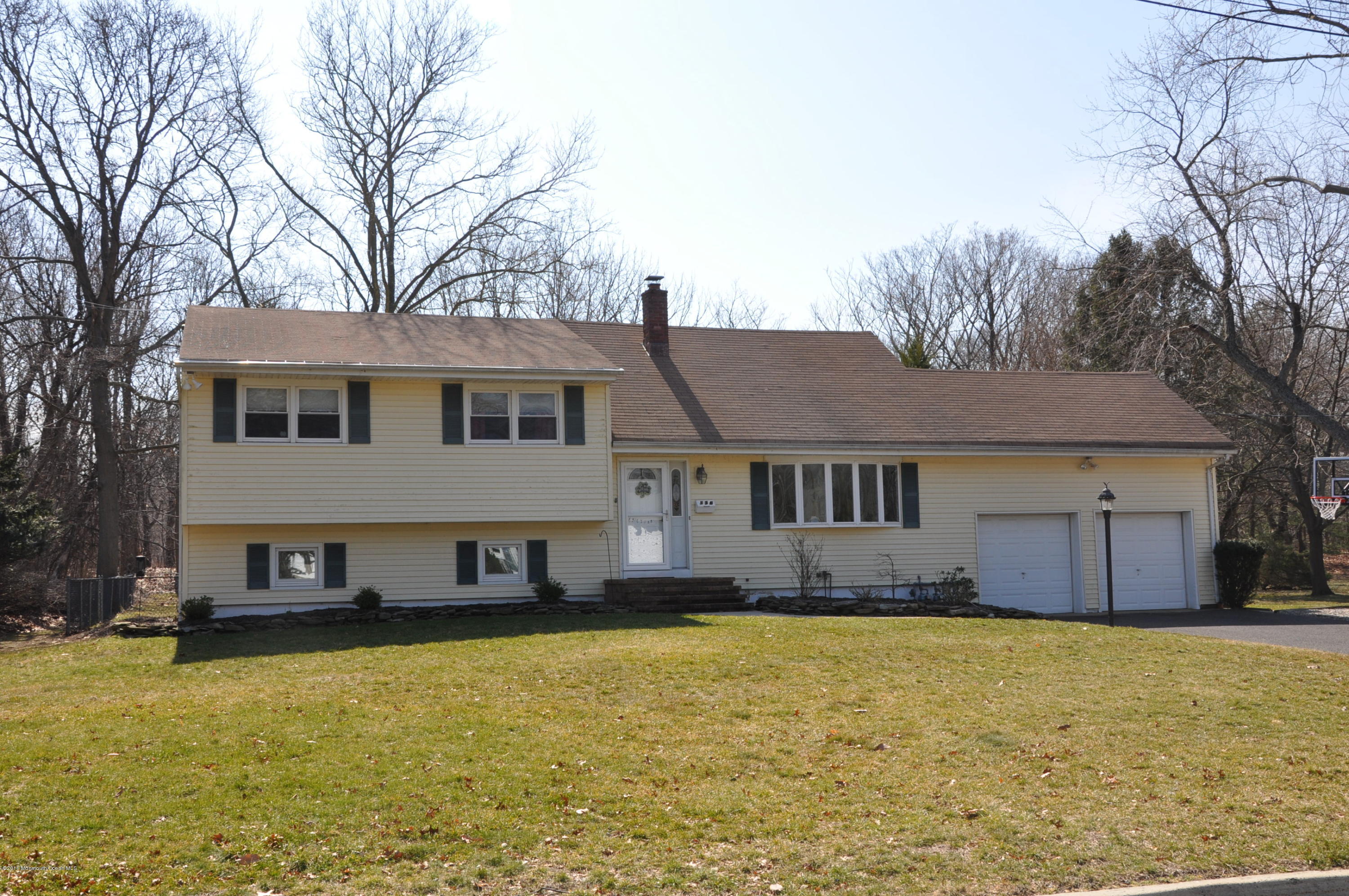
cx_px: 674
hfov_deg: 53.2
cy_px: 448
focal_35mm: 36
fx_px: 1347
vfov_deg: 36.8
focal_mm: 24
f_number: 13
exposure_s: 1/200
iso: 200
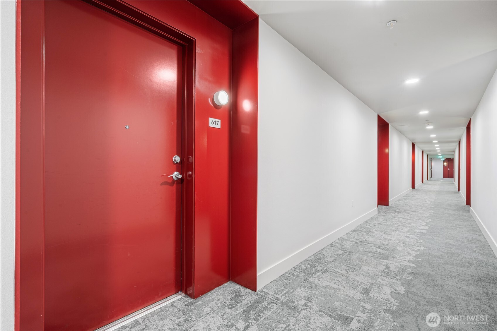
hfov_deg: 96.7
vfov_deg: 73.7
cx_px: 248
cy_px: 166
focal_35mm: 16
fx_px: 221
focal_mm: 16
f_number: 11
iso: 100
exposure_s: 2
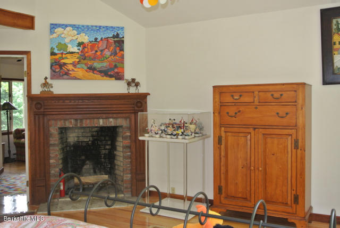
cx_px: 170
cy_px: 114
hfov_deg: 53.1
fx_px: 340
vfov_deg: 36.9
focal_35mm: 36
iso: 320
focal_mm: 13.6
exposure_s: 1/60
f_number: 4
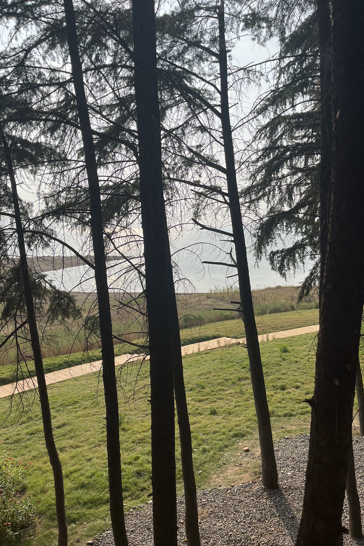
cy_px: 270
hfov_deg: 46.4
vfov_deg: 65.5
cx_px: 190
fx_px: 425
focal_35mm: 28
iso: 50
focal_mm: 5.1
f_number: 1.6
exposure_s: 1/4149
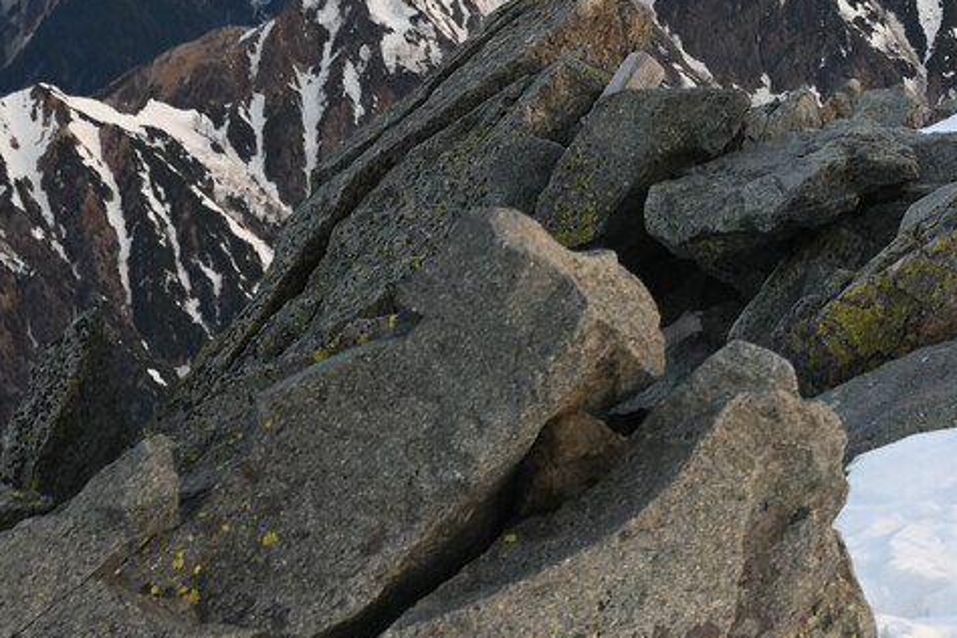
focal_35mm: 125
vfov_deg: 10.8
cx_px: 1141
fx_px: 3330
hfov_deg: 15.8
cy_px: -42
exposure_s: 1/15
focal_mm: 33
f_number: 9
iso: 100
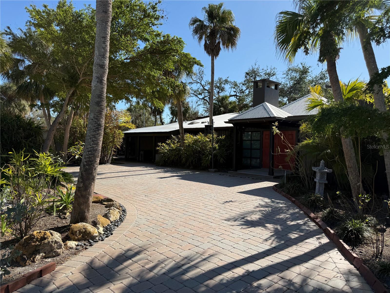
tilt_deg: +0.6
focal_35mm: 24
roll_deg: -1.2
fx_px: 270
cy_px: 146
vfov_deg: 56.8
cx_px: 195
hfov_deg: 71.6
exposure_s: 1/4405
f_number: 1.78
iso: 80
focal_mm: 6.76
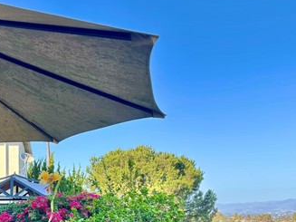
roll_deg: -0.1
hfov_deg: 38.4
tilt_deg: +2.6
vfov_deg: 29.7
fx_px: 402
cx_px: 44
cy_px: 195
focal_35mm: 47
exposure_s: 1/935
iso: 80
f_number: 1.78
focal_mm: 6.86
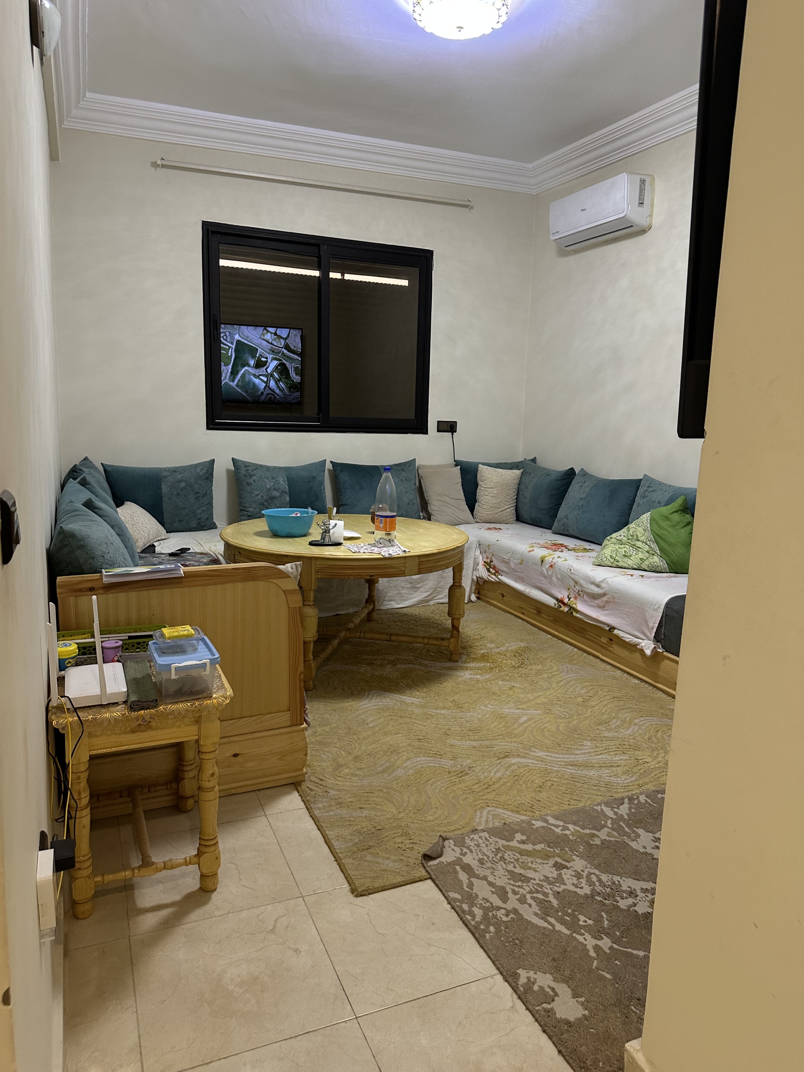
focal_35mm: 24
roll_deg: -2.2
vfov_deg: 71.6
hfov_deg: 56.8
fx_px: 743
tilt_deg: -9.6
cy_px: 536
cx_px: 402
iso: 160
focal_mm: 6.86
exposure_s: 1/100
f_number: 1.78
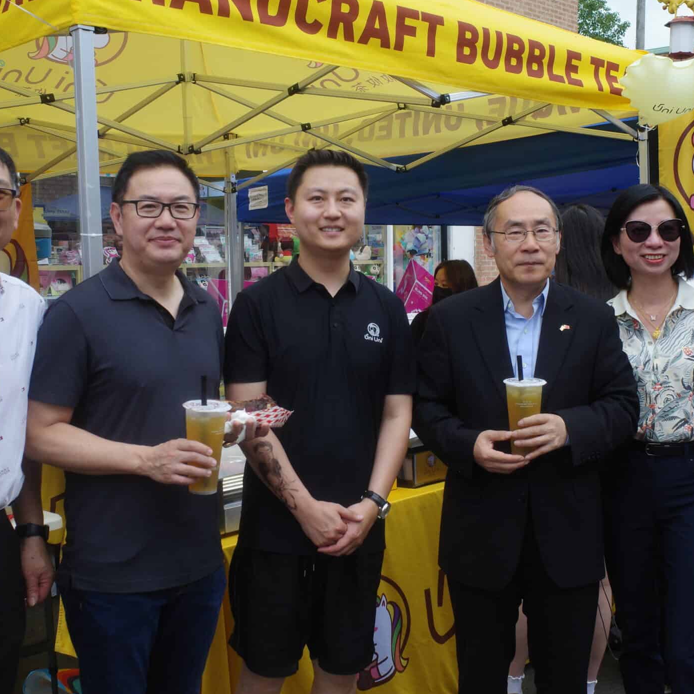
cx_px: 340
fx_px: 998
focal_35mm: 44
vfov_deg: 38.2
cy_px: 285
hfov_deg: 38.3
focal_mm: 18.3
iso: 200
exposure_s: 1/320
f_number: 4.5
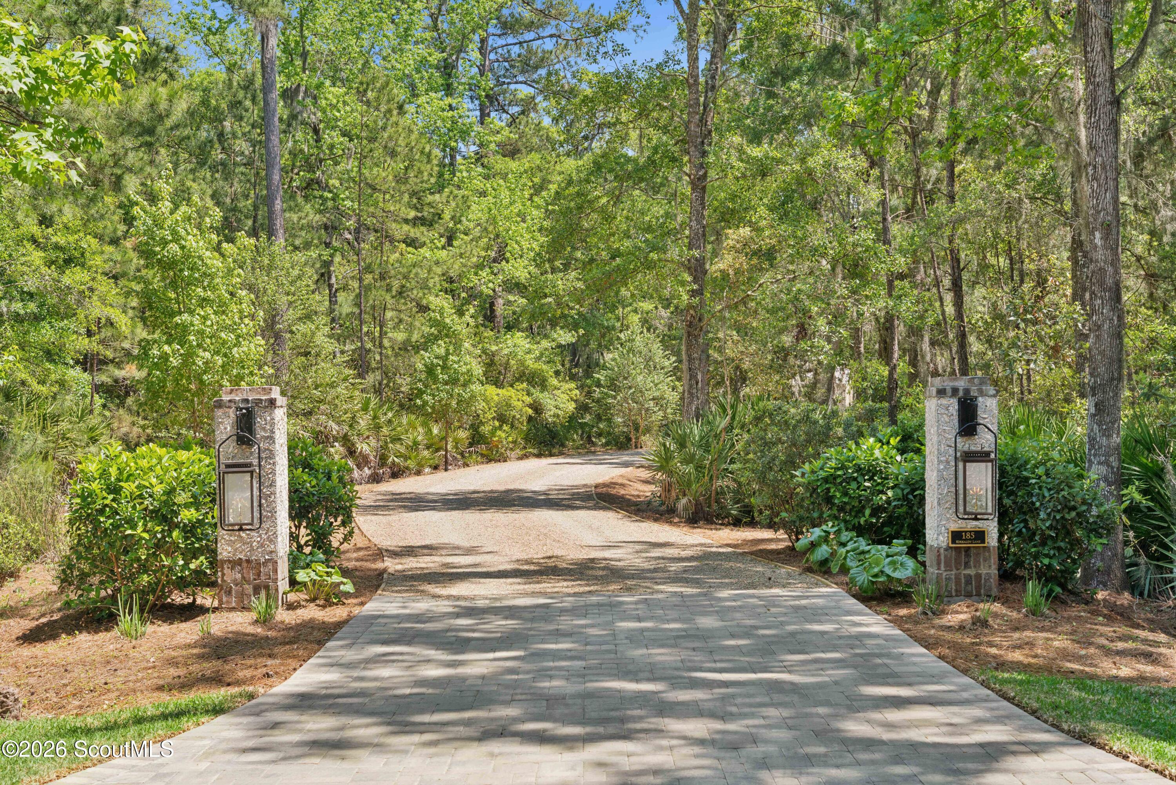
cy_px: 392
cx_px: 588
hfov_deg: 41.9
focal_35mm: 47
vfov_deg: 28.7
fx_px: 1535
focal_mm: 47
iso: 250
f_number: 8
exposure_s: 1/200
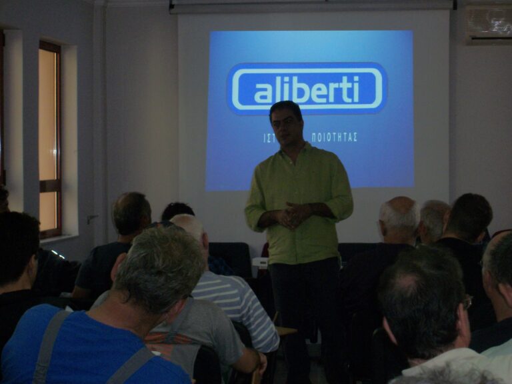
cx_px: 256
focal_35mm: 105
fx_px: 1553
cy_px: 192
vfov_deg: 14.1
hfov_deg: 18.7
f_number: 5.7
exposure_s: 1/60
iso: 250
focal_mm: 18.8
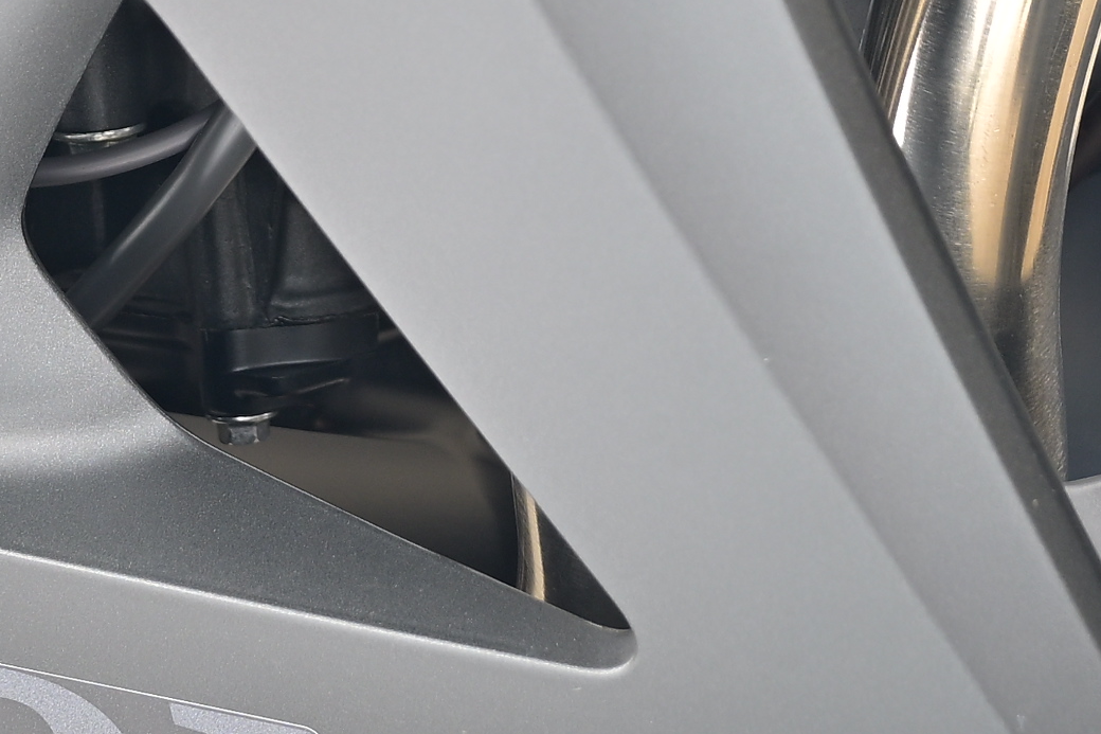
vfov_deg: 2.7
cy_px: -234
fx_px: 15655
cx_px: 330
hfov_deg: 4.0
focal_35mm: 512
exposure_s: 1/60
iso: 80
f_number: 4
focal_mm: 88
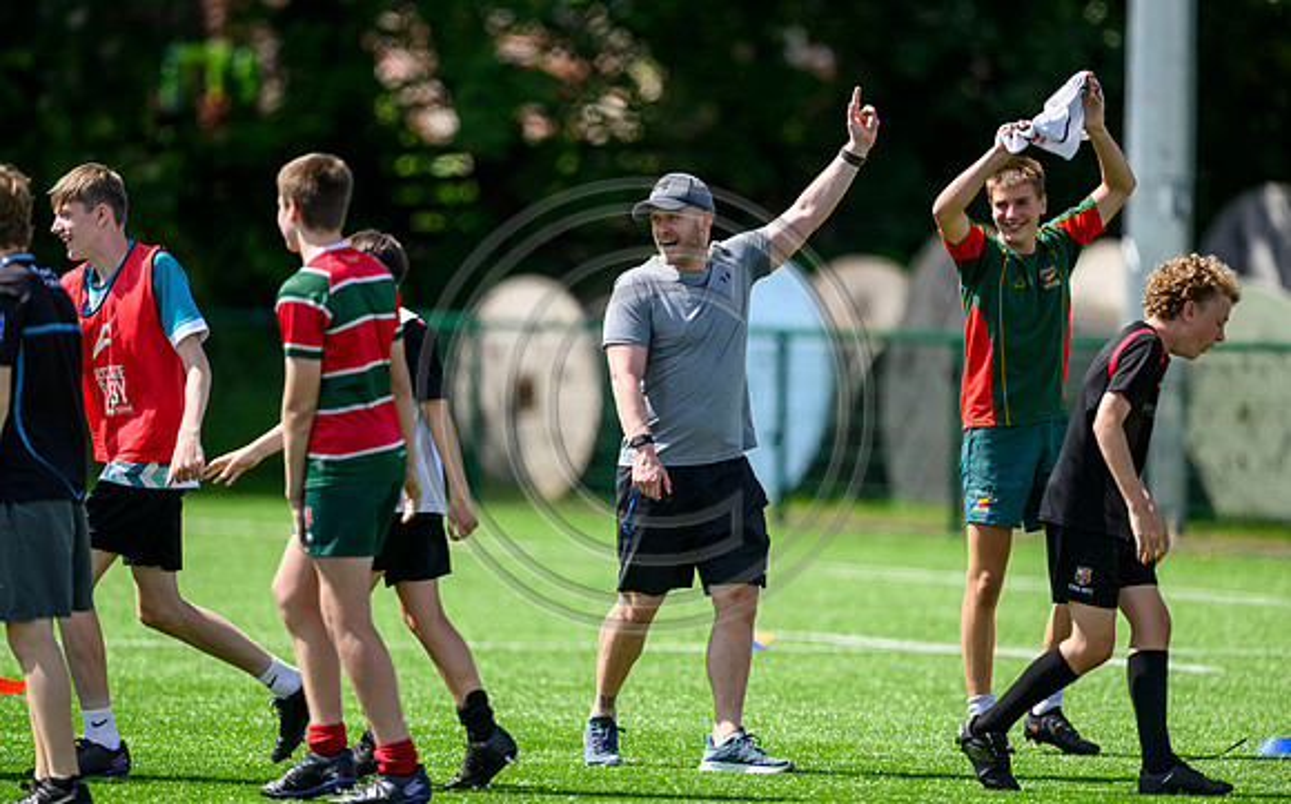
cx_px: 650
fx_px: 14436
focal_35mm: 411
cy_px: 371
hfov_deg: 5.1
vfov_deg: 3.2
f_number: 3.2
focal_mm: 400
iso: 250
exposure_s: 1/2500
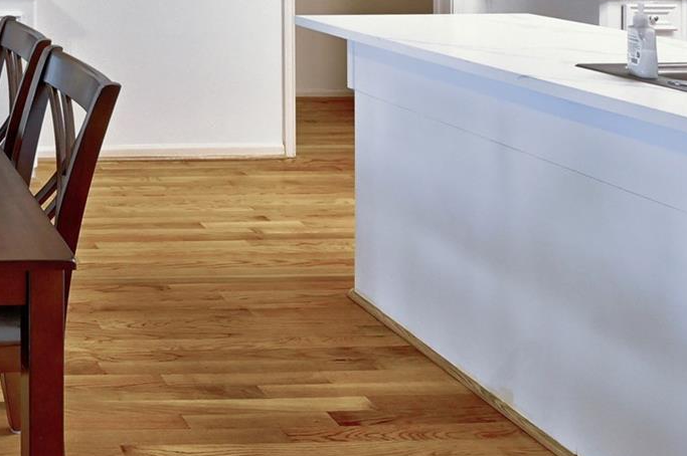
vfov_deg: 27.6
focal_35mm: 42
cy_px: -103
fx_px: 801
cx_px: -171
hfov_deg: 34.9
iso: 400
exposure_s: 1/6
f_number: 8
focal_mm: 14
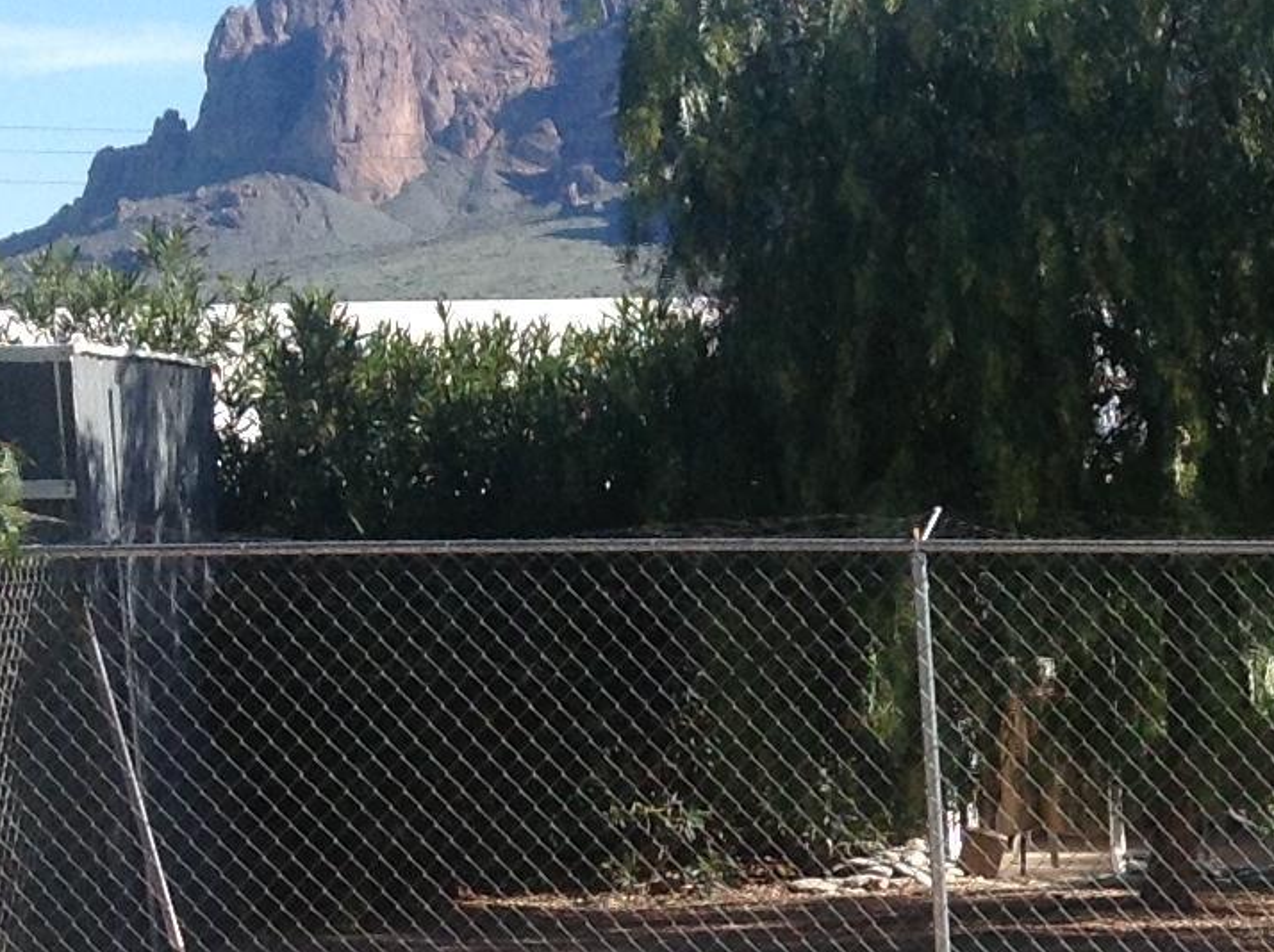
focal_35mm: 127
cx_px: 1724
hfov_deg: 14.8
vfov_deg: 11.2
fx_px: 4669
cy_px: 1426
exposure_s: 1/1314
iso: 50
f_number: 2.4
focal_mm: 4.28
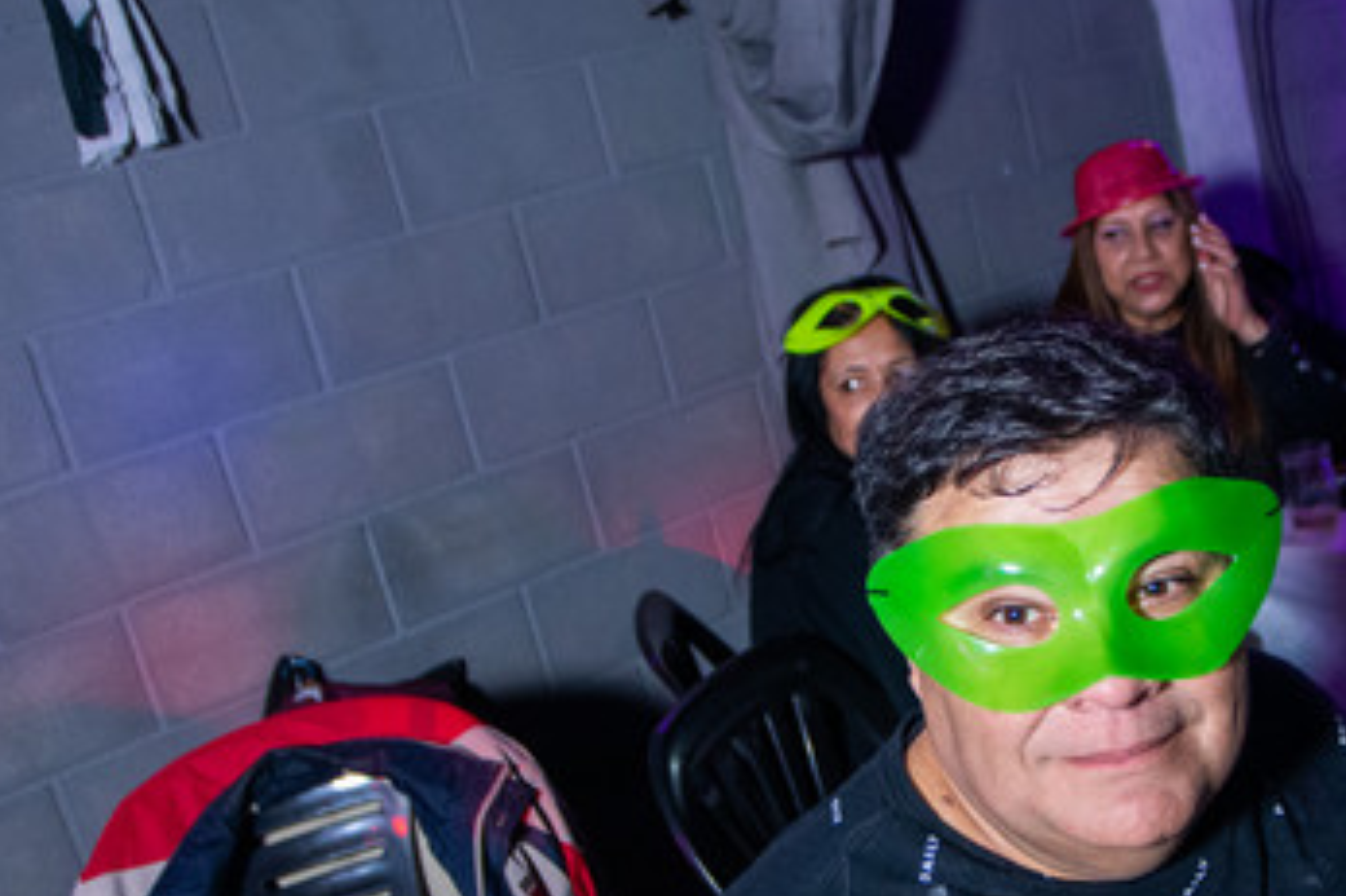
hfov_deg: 41.5
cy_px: 628
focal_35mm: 47
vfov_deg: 28.4
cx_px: 881
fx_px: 1756
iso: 2500
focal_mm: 17
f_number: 2.8
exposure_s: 1/30
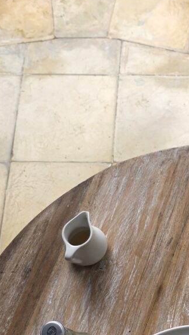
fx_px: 659
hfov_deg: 15.7
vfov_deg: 28.4
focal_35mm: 74
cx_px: 229
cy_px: 227
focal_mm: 6.3
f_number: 1.7
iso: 25
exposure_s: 1/359
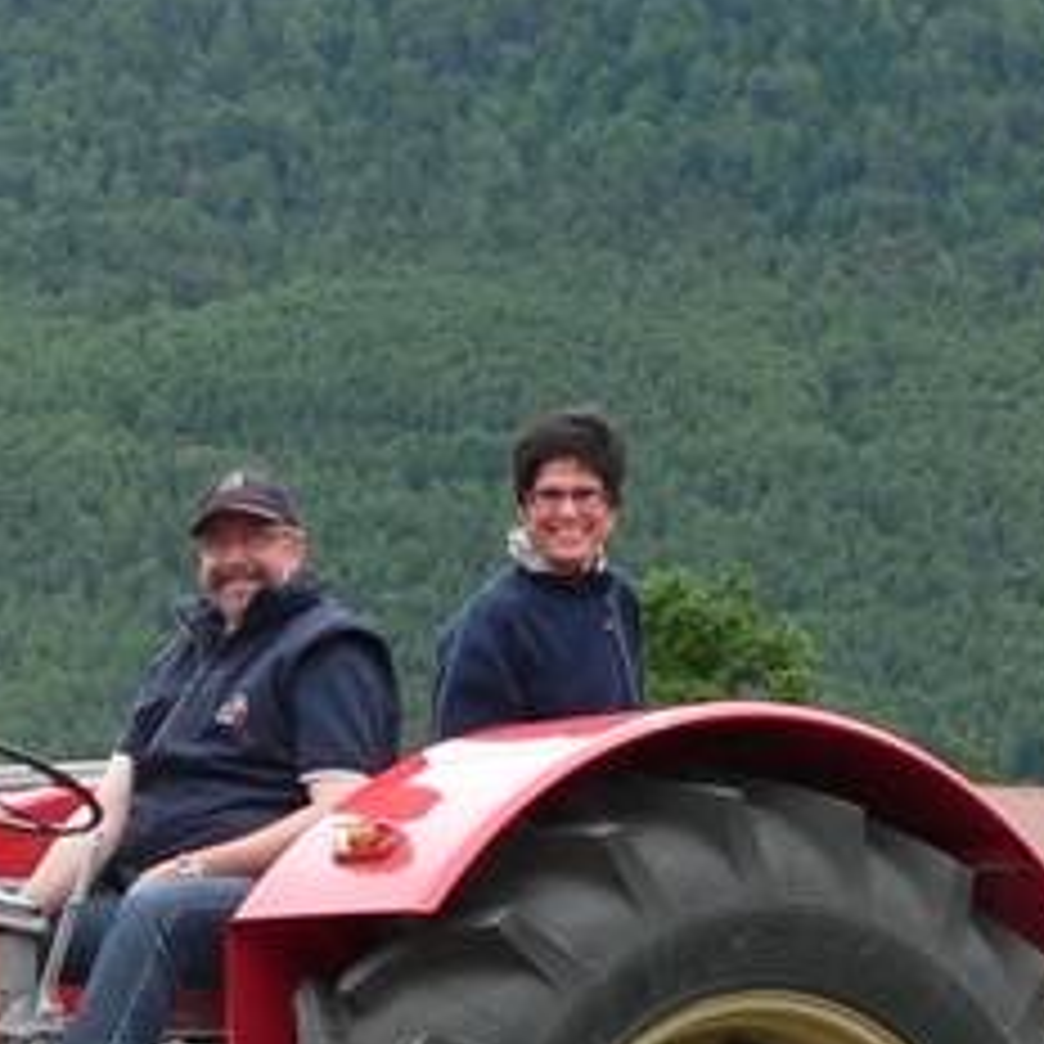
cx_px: -40
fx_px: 6040
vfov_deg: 9.8
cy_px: 1188
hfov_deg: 9.8
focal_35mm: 177
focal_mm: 9.6
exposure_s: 1/200
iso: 80
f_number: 4
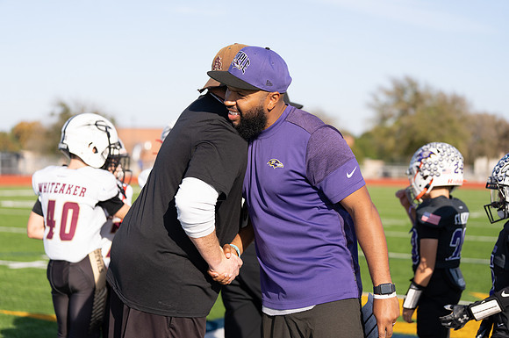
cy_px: 168
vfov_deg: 19.4
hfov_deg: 28.8
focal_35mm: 70
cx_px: 254
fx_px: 990
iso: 100
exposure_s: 1/1000
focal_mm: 70
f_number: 2.8
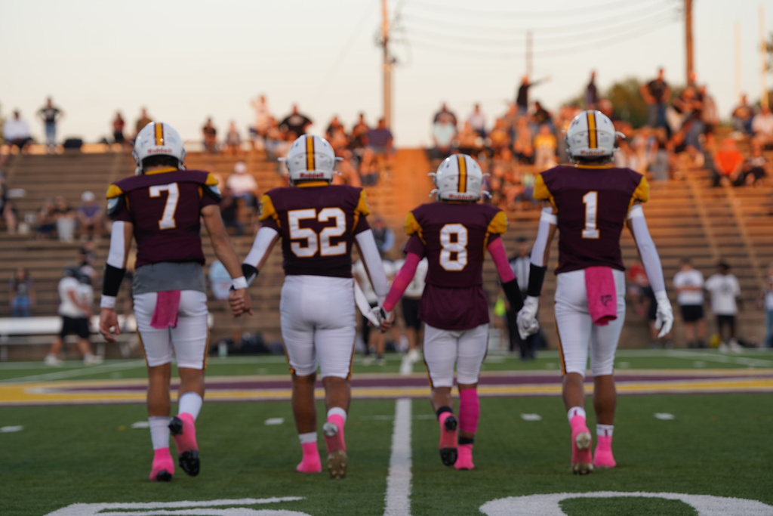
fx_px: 2963
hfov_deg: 14.9
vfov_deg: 9.9
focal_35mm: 138
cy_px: 258
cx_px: 386
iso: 160
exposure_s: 1/160
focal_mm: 138
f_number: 4
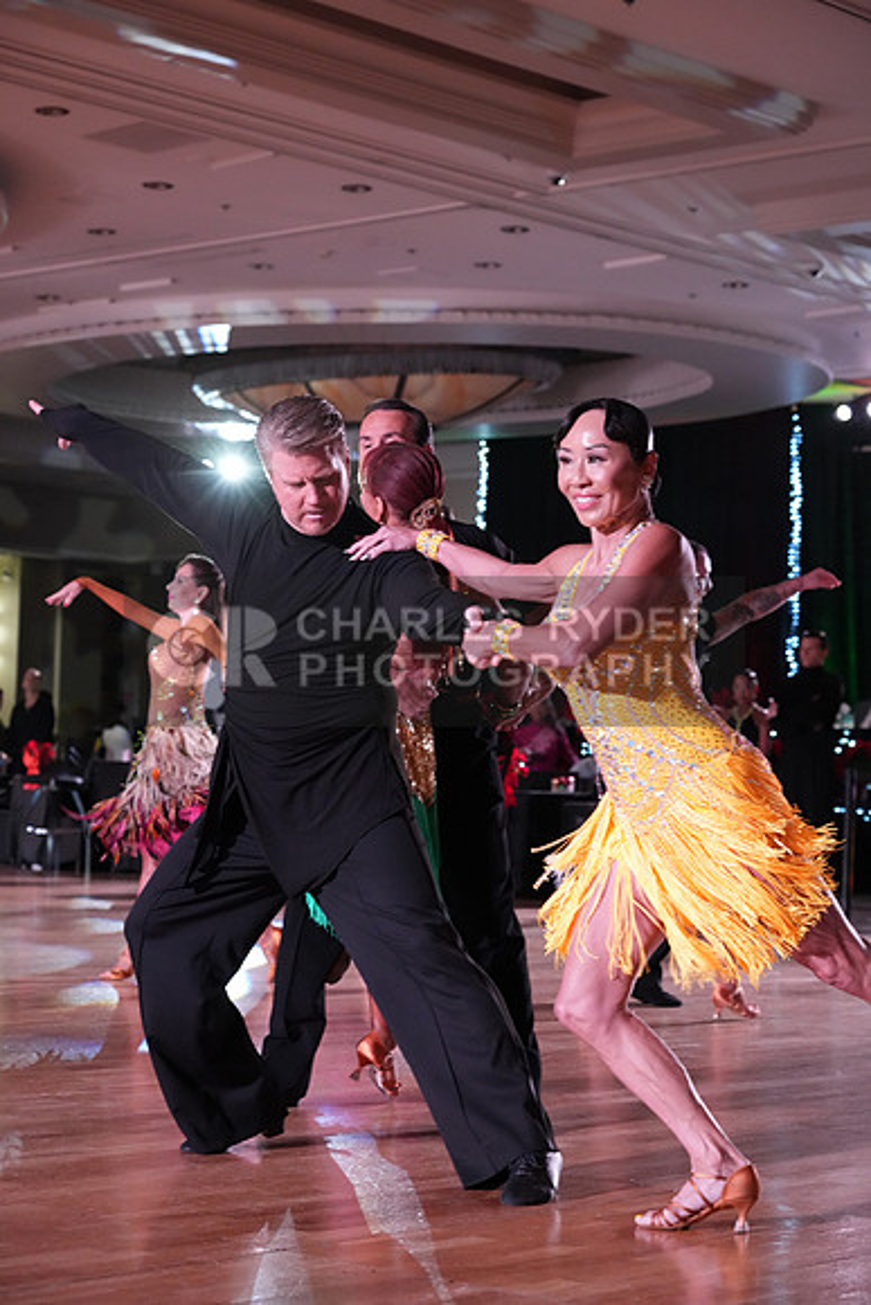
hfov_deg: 18.7
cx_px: 436
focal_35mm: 73
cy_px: 652
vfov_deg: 27.7
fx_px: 2648
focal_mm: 73
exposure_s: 1/320
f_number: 5
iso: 5000
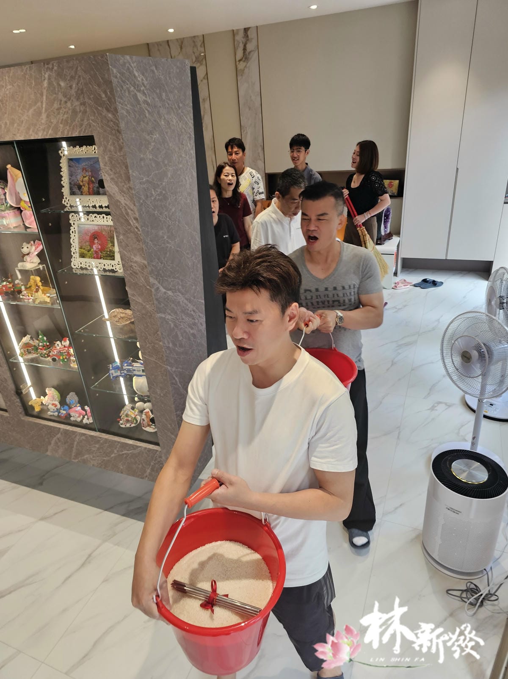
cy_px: 340
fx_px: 451
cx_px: 254
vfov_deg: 74.0
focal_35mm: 23
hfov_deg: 58.8
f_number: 1.7
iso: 100
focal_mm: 6.3
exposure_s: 1/120
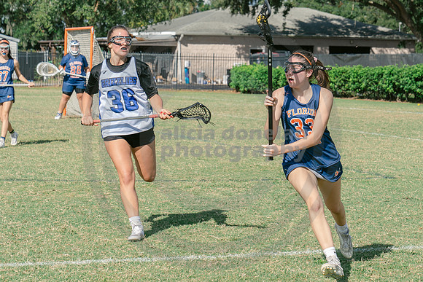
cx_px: 307
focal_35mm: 122
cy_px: 91
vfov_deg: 11.2
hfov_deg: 16.7
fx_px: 1436
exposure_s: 1/1000
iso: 250
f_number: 5.6
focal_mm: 70
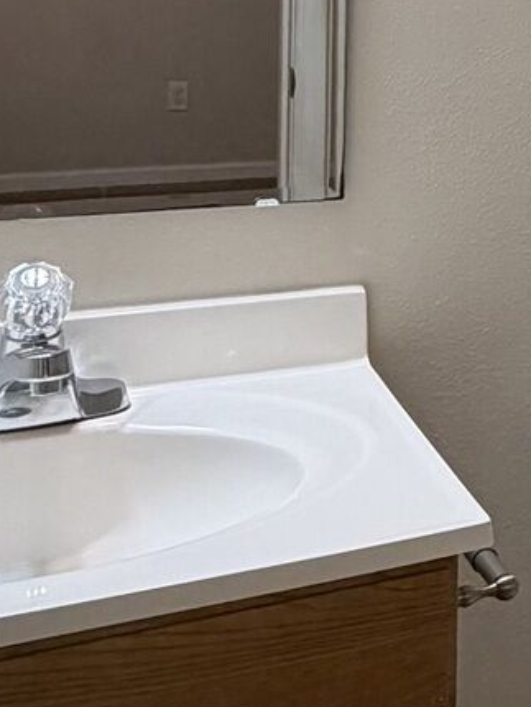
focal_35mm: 75
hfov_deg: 16.5
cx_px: 950
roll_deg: -3.0
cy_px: 59
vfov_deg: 25.1
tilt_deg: -5.9
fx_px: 1532
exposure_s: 1/120
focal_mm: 2.22
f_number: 2.2
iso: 200
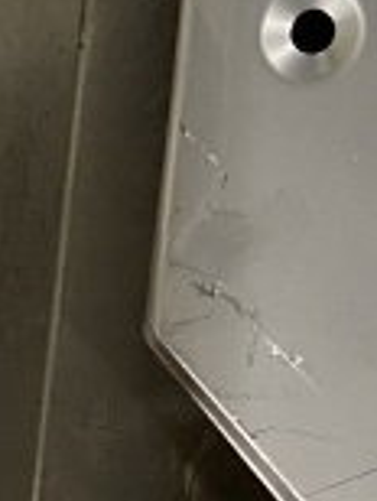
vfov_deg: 12.8
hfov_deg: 9.5
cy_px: -467
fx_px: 1984
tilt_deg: -75.2
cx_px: 933
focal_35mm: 137
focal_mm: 4.25
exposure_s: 1/64
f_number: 1.8
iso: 125
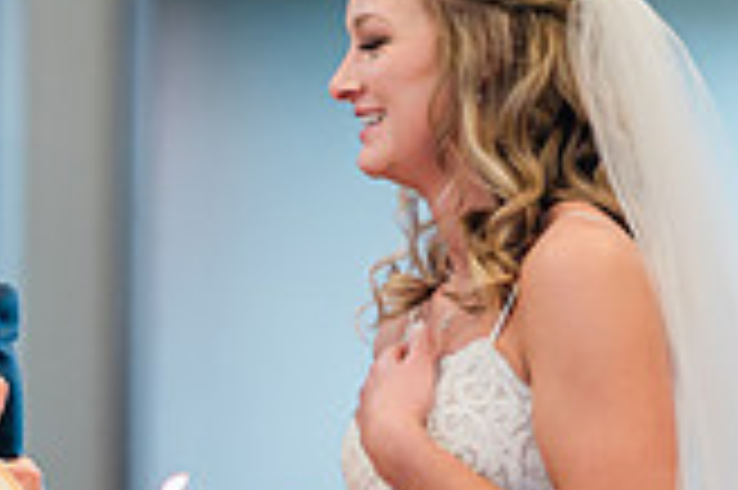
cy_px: 189
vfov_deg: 1.9
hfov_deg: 2.9
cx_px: -212
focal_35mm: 706
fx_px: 14458
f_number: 2.8
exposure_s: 1/250
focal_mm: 200
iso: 1000
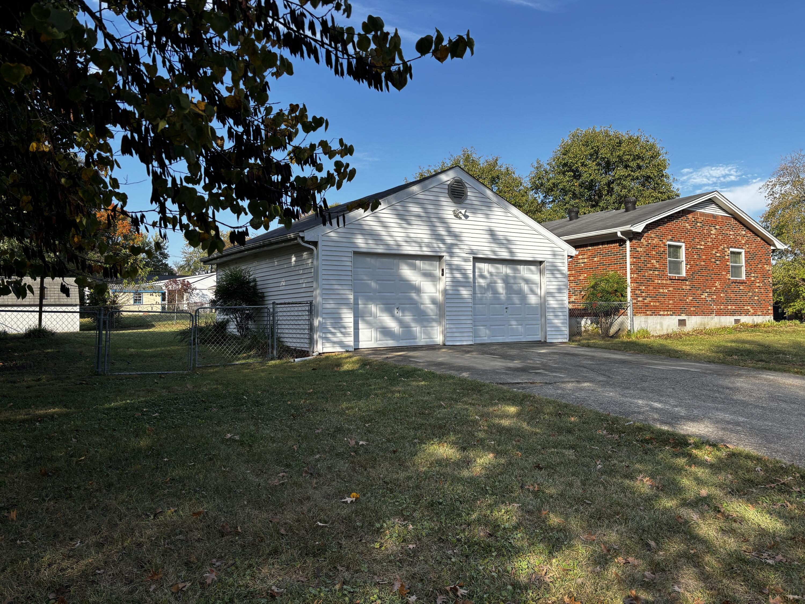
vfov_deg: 53.1
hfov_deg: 67.3
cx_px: 402
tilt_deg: +2.4
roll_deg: +0.5
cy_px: 302
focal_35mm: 26
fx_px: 605
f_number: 1.6
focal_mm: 5.96
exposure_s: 1/1477
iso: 50
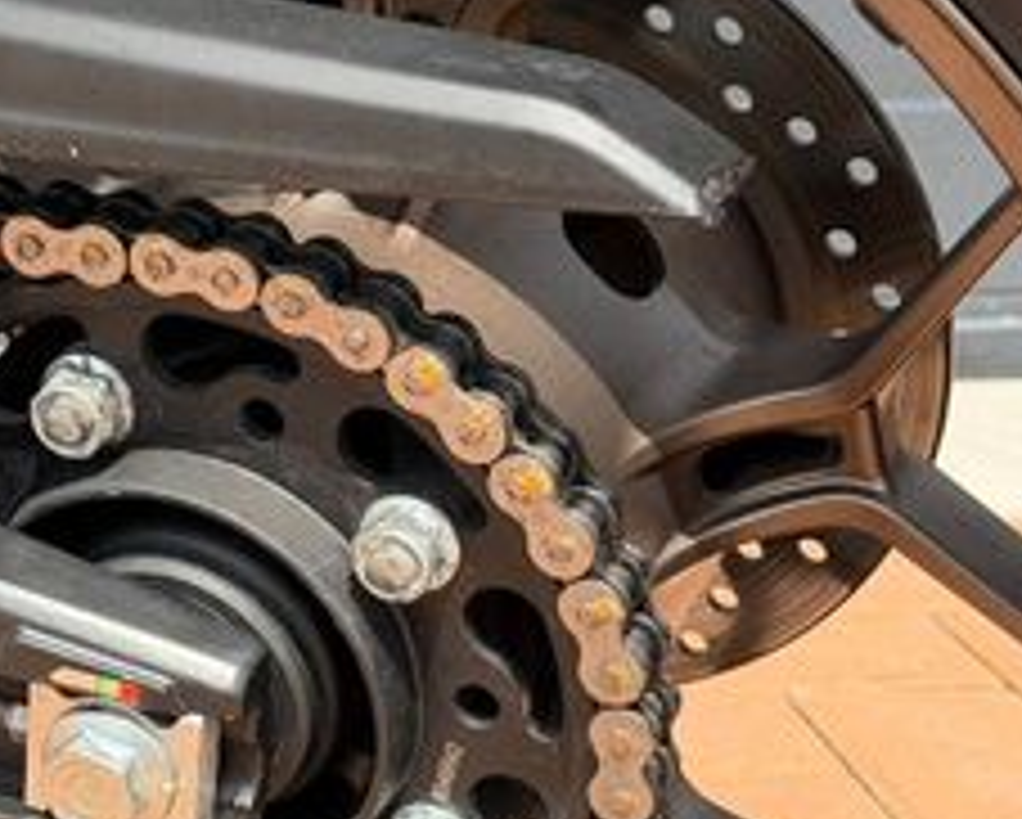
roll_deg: -0.8
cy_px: 634
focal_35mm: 132
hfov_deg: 14.4
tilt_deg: -16.1
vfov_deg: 11.7
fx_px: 3996
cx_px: 18
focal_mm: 6.76
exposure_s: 1/2146
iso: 100
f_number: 1.78
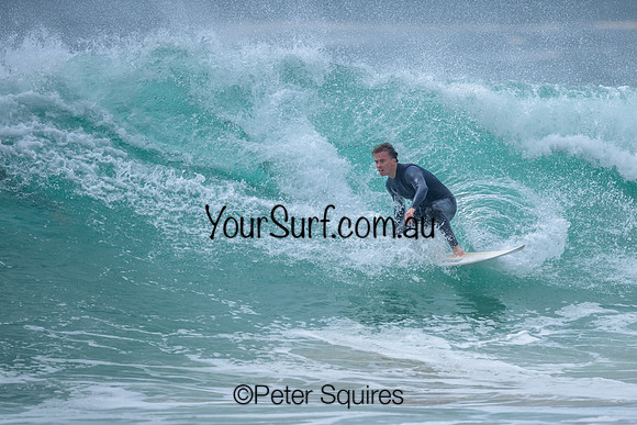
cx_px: 370
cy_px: 178
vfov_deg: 1.5
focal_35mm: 930
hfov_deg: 2.2
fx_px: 16467
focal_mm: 800
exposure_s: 1/2000
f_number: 6.3
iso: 220
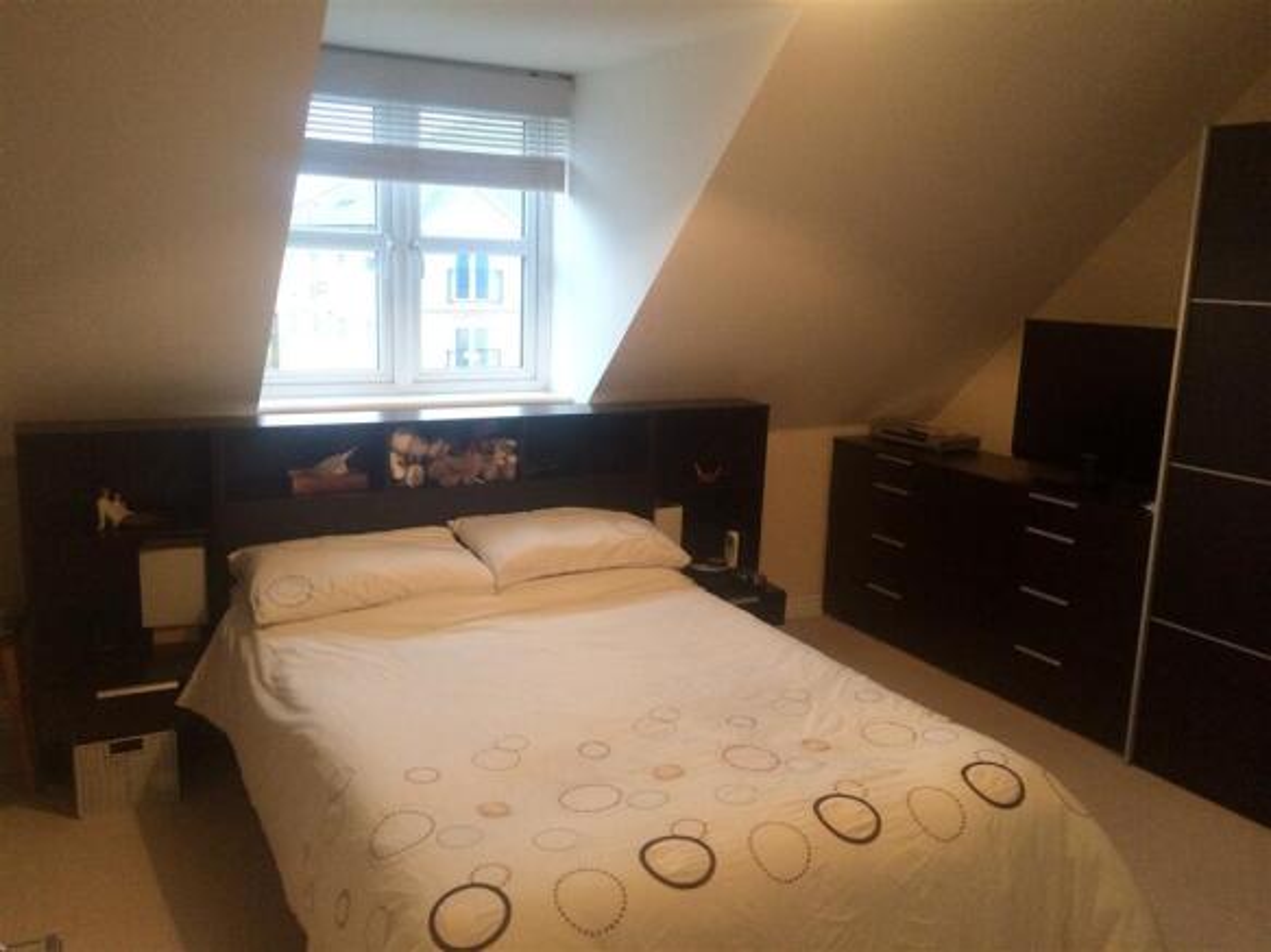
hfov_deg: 60.0
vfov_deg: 46.8
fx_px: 1101
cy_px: 476
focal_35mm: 30
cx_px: 636
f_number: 2.2
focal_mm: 4.12
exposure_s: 1/33
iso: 320
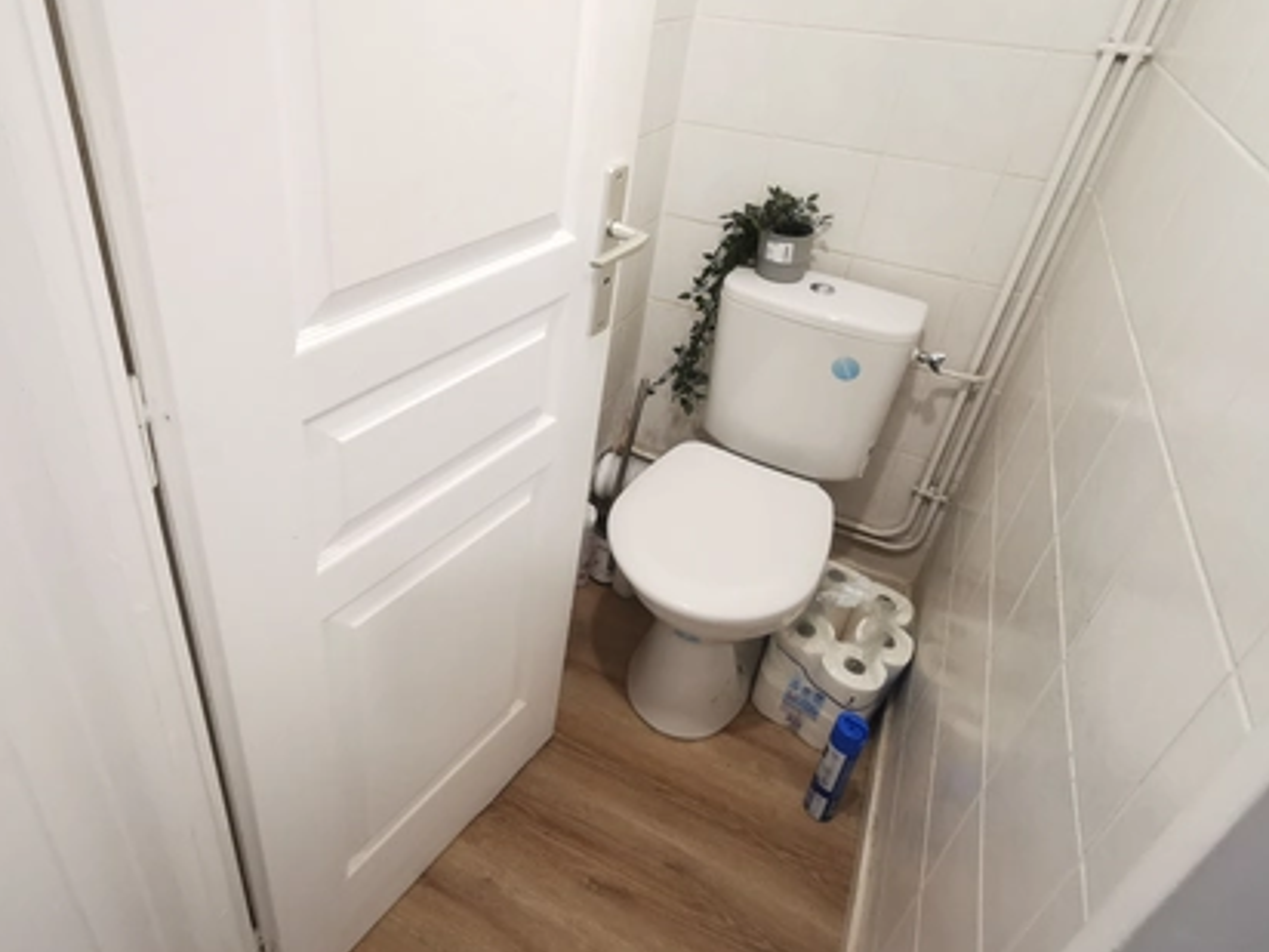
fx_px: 807
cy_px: 379
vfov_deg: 60.5
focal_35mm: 22
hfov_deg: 75.4
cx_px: 494
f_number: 2.2
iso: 400
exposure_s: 1/33.3
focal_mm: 2.26
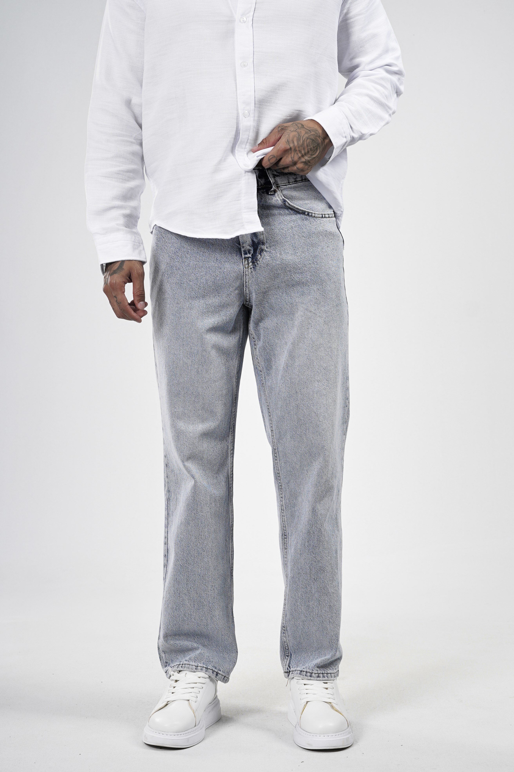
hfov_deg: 18.2
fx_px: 1606
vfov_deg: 27.0
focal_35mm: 75
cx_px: 257
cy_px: 386
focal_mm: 50
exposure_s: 1/160
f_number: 6.3
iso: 100
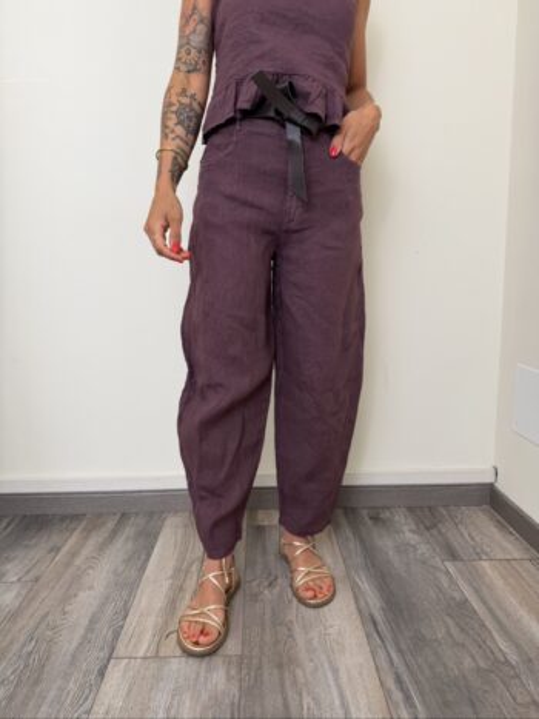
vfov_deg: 71.6
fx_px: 498
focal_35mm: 24
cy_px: 360
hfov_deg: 56.8
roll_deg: +0.8
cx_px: 270
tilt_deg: -5.1
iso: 80
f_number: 1.78
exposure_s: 1/302
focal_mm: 6.76
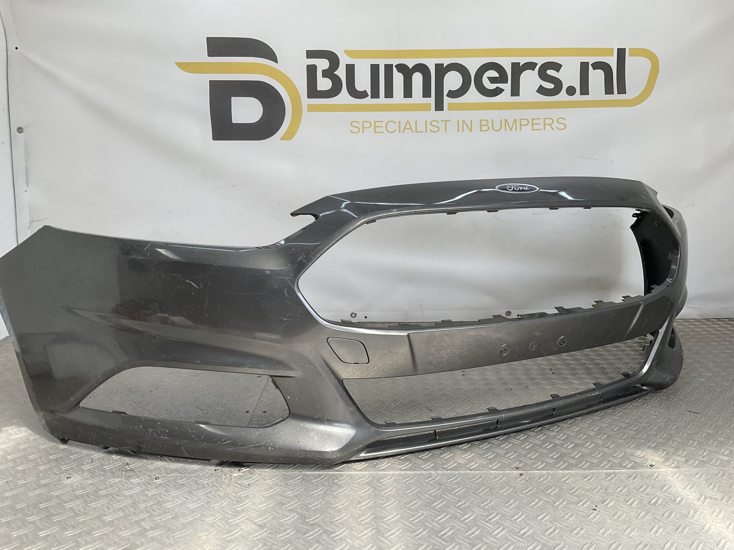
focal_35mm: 29
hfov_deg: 61.7
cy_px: 275
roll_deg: -1.0
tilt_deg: -9.0
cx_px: 367
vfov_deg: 48.2
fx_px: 615
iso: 16
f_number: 1.8
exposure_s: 1/340
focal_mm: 3
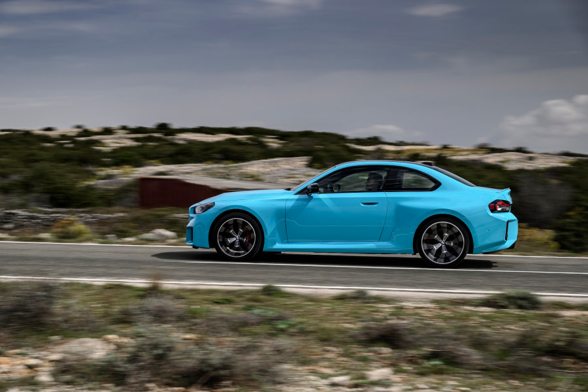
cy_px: 196
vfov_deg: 22.3
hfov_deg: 32.9
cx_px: 294
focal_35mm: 61
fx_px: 996
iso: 32
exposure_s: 1/40
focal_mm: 61
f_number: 7.1
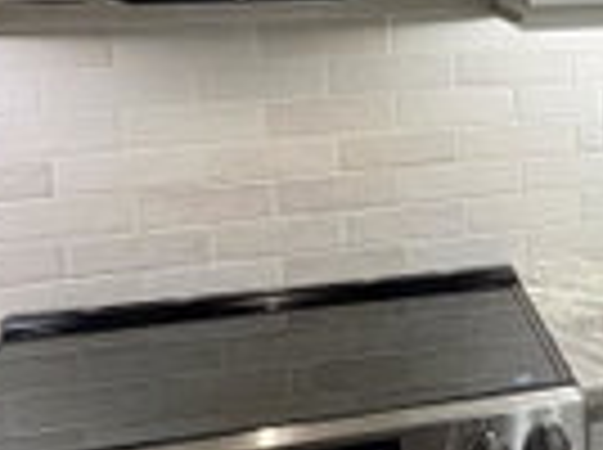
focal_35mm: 67
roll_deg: +1.1
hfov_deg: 23.9
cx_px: 866
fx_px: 1165
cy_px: 162
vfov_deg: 21.8
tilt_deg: -11.5
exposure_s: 1/120
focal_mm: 2.22
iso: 250
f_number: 2.2
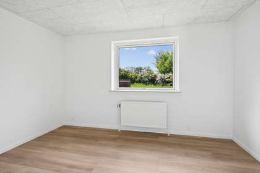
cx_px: 130
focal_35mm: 18
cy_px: 86
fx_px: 126
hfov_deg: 91.6
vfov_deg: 68.9
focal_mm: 17.5
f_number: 9
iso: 640
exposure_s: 1/80
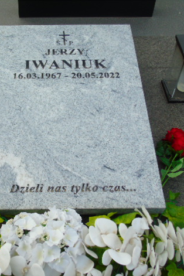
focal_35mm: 48
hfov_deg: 27.6
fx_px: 368
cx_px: 44
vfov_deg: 41.1
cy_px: 139
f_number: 3.8
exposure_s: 1/200
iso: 80
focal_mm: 6.1
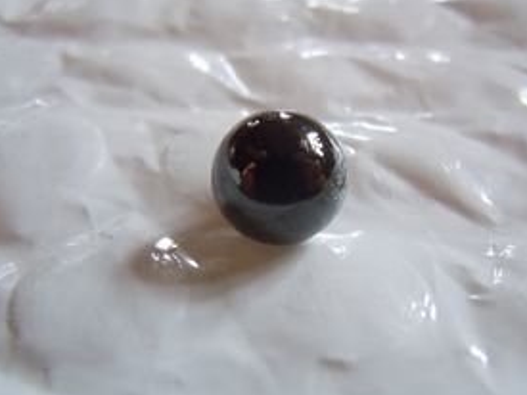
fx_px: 730
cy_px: 211
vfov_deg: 30.2
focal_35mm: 48
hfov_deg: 39.7
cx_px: 282
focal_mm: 5.9
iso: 800
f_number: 4
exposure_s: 1/60
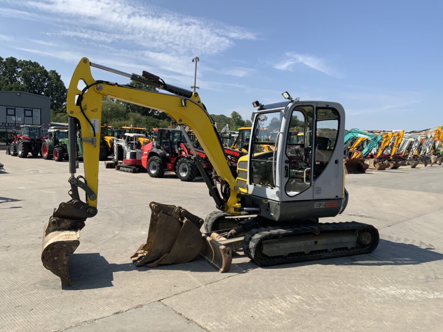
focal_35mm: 29
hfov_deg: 61.7
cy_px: 166
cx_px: 222
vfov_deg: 48.2
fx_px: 371
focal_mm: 3
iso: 16
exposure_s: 1/1912
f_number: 1.8
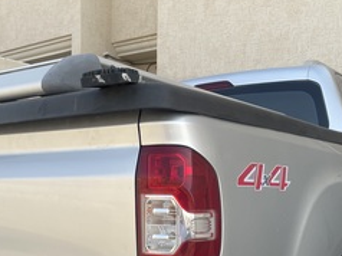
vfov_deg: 28.4
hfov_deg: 38.1
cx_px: 136
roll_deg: -0.8
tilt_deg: -0.7
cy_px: 205
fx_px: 493
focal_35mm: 50
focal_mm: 4.2
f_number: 1.6
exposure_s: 1/1024
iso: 32
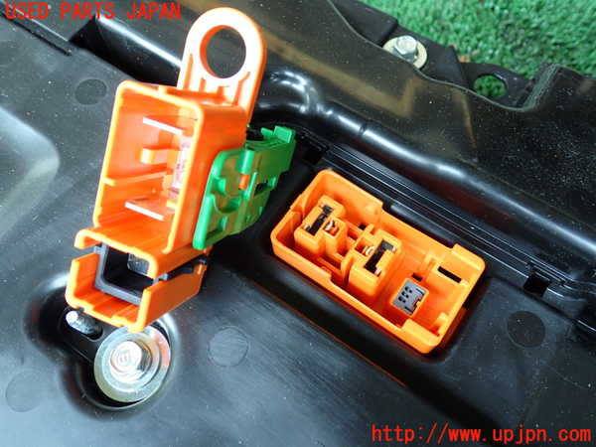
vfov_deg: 46.8
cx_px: 298
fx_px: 517
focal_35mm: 30
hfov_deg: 60.0
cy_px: 224
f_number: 2.3
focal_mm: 5.4
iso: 200
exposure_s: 1/60
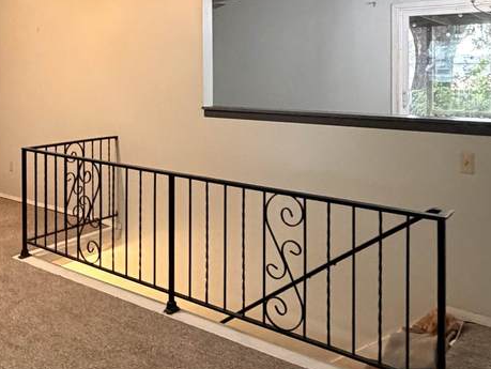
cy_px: 76
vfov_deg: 35.7
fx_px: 554
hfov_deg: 46.1
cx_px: 121
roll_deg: +1.1
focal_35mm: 39
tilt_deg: -0.6
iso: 800
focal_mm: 2.22
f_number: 2.2
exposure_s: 1/60
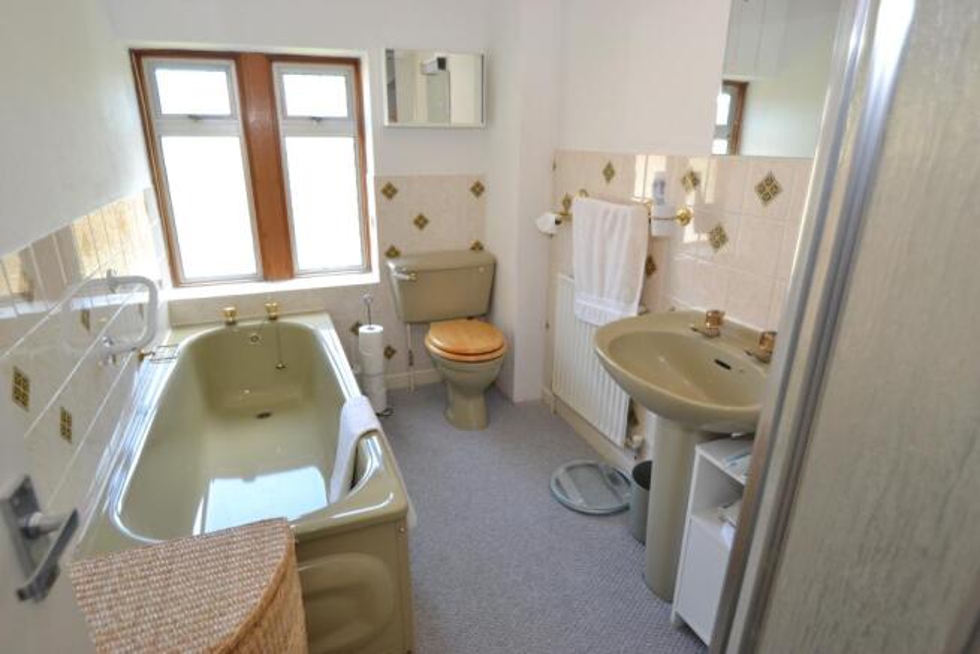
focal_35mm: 20
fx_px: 531
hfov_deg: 85.4
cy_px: 327
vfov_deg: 63.2
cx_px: 490
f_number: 4.5
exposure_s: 1/80
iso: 400
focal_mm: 13
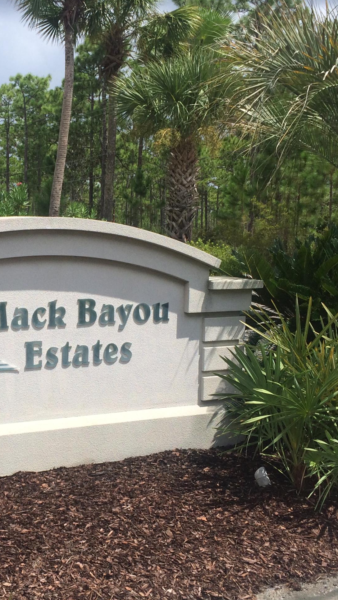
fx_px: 781
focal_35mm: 49
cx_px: 37
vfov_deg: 42.1
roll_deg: +1.6
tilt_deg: -4.4
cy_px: 305
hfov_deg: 23.8
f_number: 2.2
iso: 32
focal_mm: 4.15
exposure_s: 1/2283
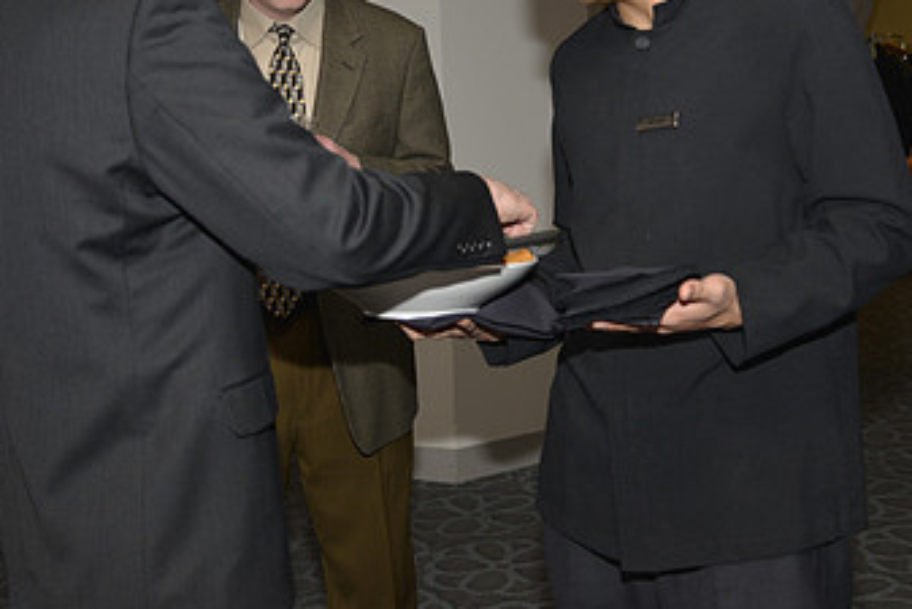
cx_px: 463
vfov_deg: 24.2
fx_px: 1394
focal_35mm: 55
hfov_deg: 36.2
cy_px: 99
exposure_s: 1/60
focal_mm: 32
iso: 800
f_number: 4
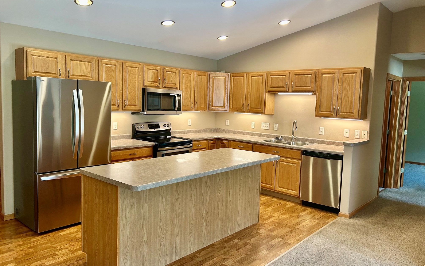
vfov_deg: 44.5
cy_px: 129
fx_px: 324
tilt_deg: -5.4
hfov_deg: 66.5
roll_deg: -1.6
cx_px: 213
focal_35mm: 28
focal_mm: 5.7
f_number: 1.5
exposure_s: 1/120
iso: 100
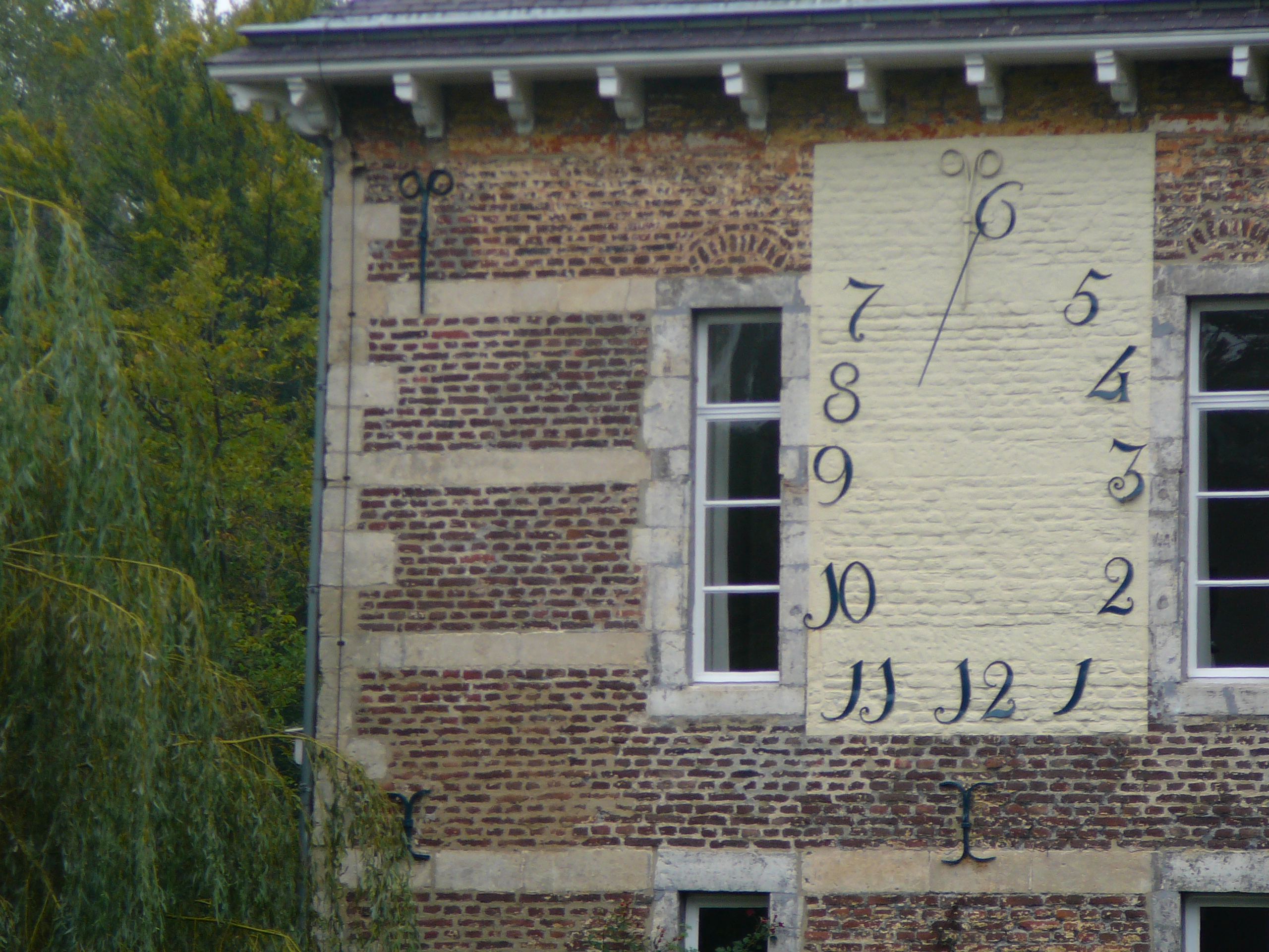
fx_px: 7479
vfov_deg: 7.3
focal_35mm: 204
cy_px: 476
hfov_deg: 9.7
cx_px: 634
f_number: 4.1
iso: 80
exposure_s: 1/160
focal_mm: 30.3
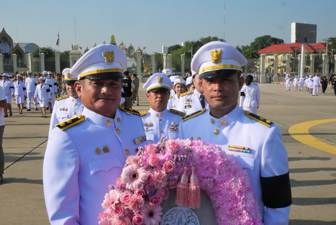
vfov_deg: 36.0
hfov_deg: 51.9
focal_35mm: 37
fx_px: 346
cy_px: 112
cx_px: 168
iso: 3200
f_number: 18
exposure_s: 1/2000
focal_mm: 18
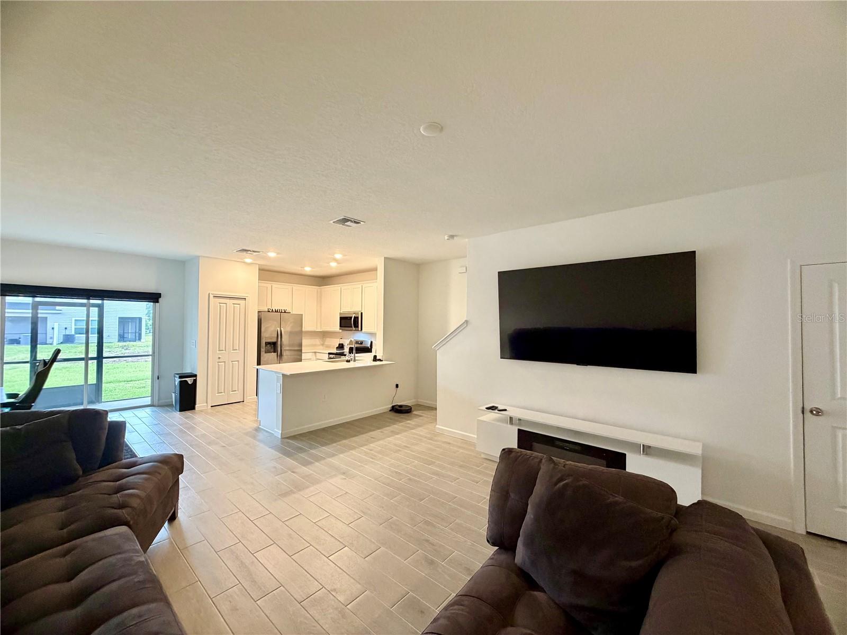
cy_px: 318
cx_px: 424
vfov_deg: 85.7
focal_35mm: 14
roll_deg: -0.8
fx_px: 343
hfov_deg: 102.1
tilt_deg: +1.1
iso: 400
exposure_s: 1/60
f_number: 2.2
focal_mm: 2.22
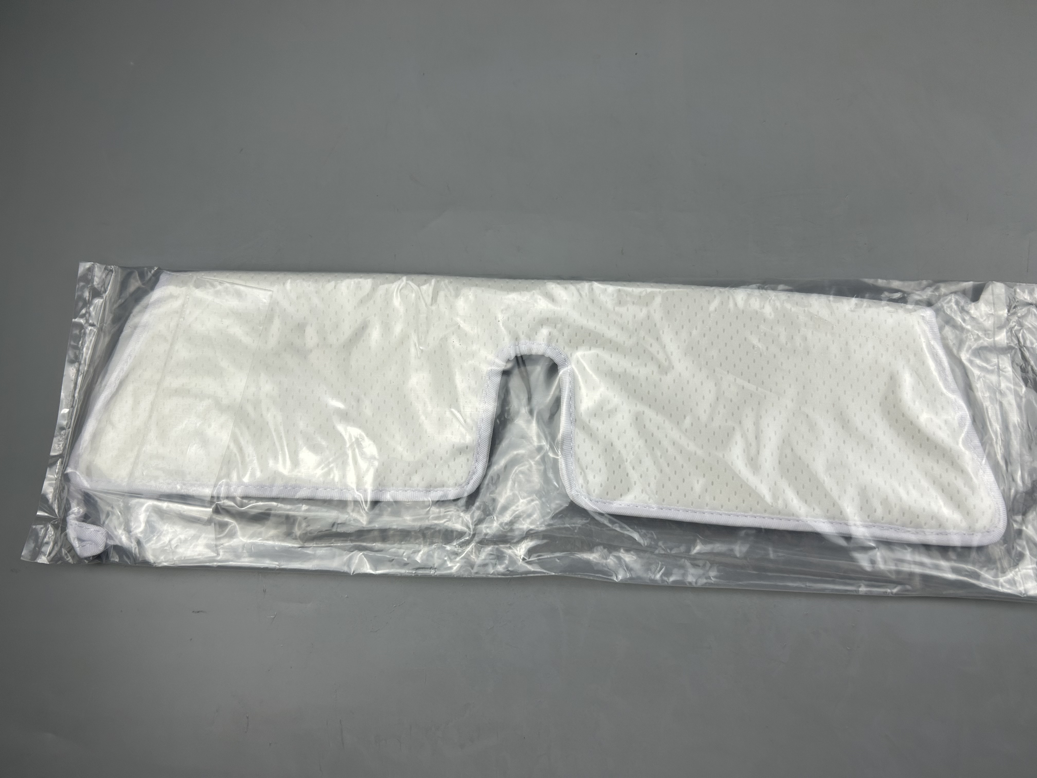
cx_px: 518
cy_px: 389
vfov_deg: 53.1
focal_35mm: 26
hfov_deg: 67.3
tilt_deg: -77.0
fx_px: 779
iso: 50
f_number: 1.5
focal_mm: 5.7
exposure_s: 1/748
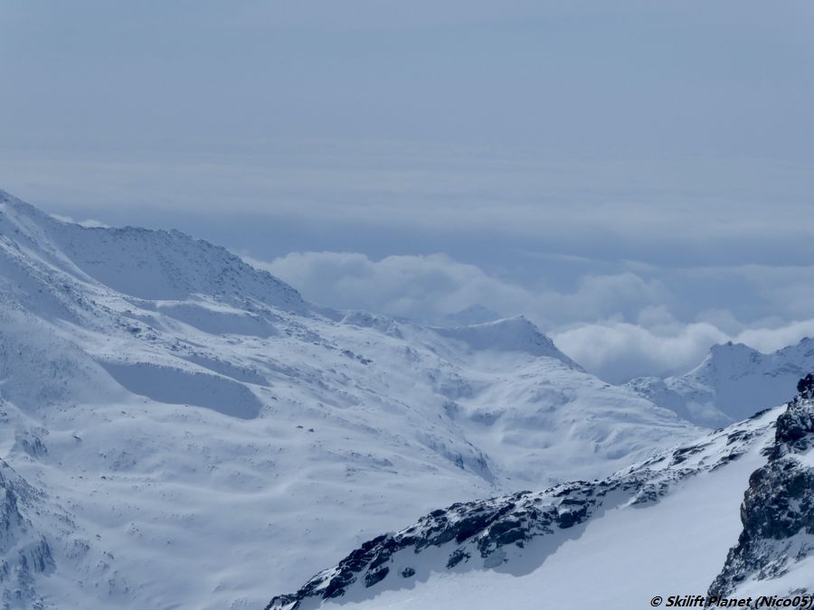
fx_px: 5597
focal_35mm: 238
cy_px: 305
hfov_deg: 8.3
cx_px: 407
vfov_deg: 6.2
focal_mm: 38.4
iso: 80
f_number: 5.6
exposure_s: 1/2000
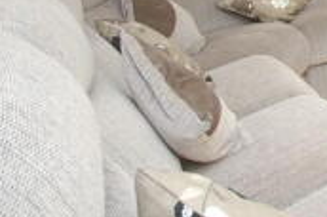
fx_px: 570
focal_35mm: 63
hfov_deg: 23.8
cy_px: -68
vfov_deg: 19.7
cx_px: 517
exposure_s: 1/60
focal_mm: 11
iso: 200
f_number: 4.2
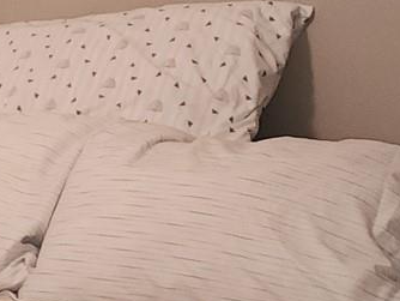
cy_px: 86
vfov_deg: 10.5
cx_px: -325
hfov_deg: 12.7
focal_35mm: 141
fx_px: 1630
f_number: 1.8
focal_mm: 6.4
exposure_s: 1/30
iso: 100
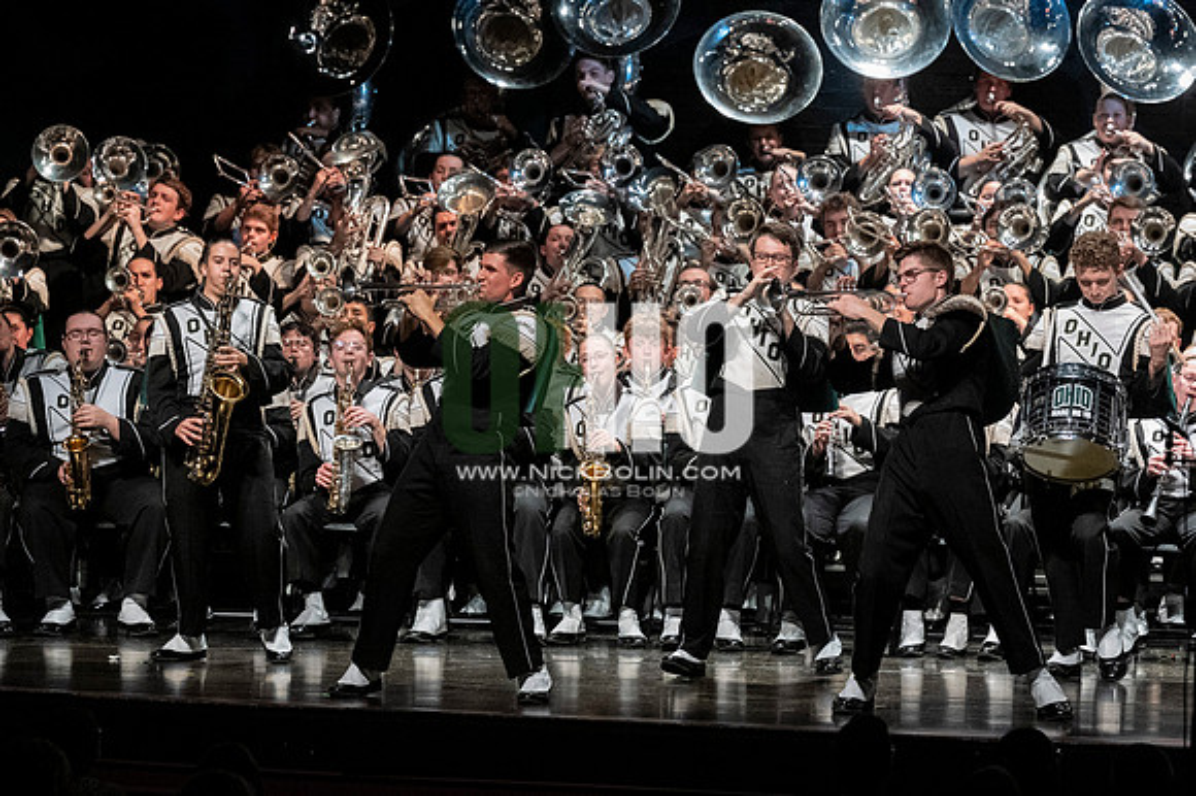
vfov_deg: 6.5
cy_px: 398
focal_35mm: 210
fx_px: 6972
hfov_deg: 9.8
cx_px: 598
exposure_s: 1/500
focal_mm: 140
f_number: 4
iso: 4000
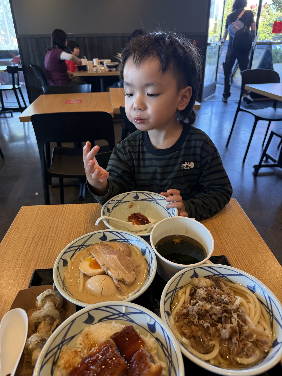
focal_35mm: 24
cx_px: 141
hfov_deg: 56.8
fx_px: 261
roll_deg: +0.4
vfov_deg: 71.6
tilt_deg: -27.7
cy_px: 188
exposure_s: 1/120
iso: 250
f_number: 1.78
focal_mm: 6.76
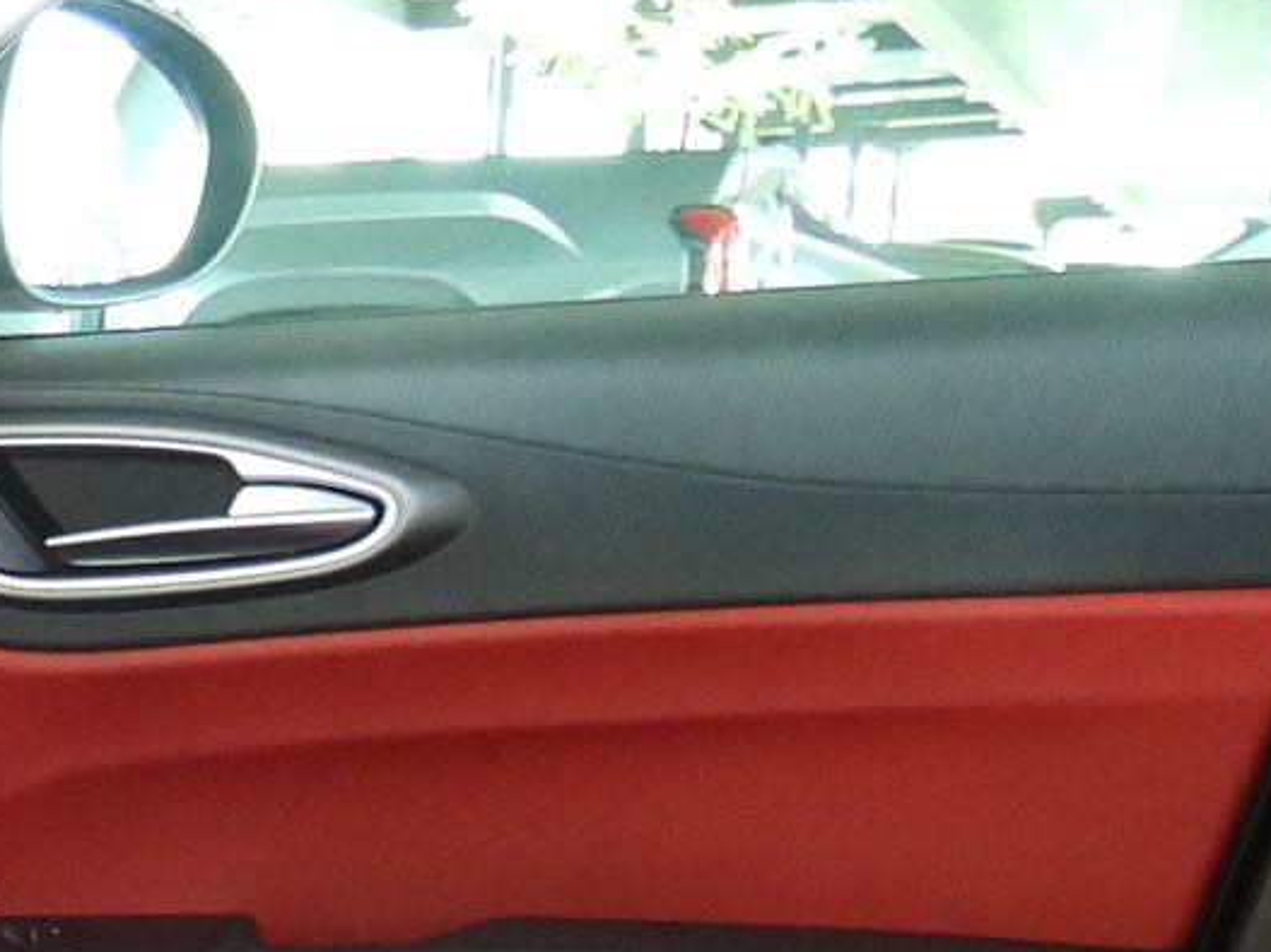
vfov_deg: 12.3
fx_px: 3854
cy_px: 1979
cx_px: -516
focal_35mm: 105
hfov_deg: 17.2
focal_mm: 4.3
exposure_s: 1/15
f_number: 2.8
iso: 400
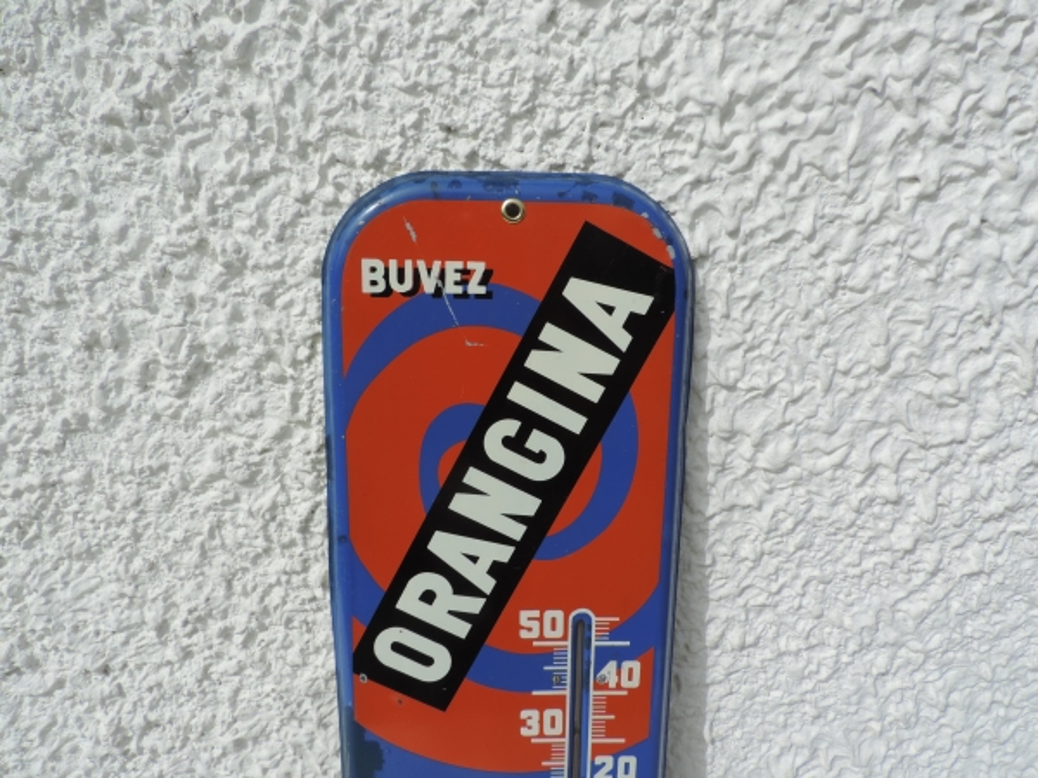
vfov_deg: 56.8
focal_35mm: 24
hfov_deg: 71.6
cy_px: 389
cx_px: 519
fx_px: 720
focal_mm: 4.3
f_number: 3.7
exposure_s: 1/1250
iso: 80
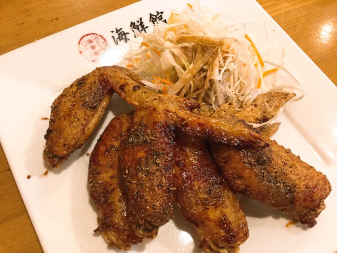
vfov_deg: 45.4
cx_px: 168
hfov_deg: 58.4
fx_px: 302
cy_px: 126
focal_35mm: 31
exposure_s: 1/20
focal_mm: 3.3
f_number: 2.4
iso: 200
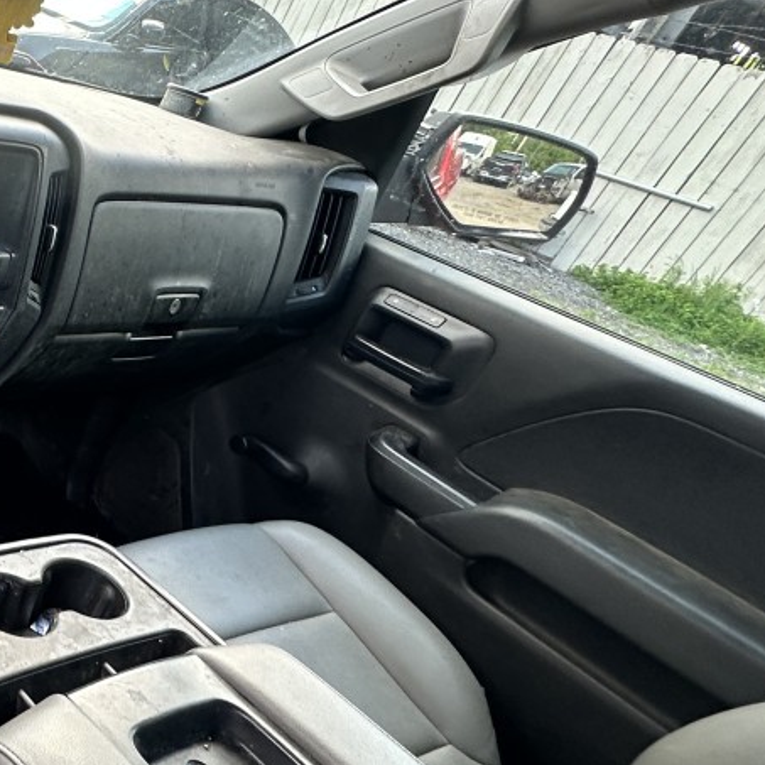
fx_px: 875
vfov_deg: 47.2
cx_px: -236
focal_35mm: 35
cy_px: 392
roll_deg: -12.8
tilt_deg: -29.8
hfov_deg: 33.7
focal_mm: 2.22
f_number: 2.2
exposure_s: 1/99
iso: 100
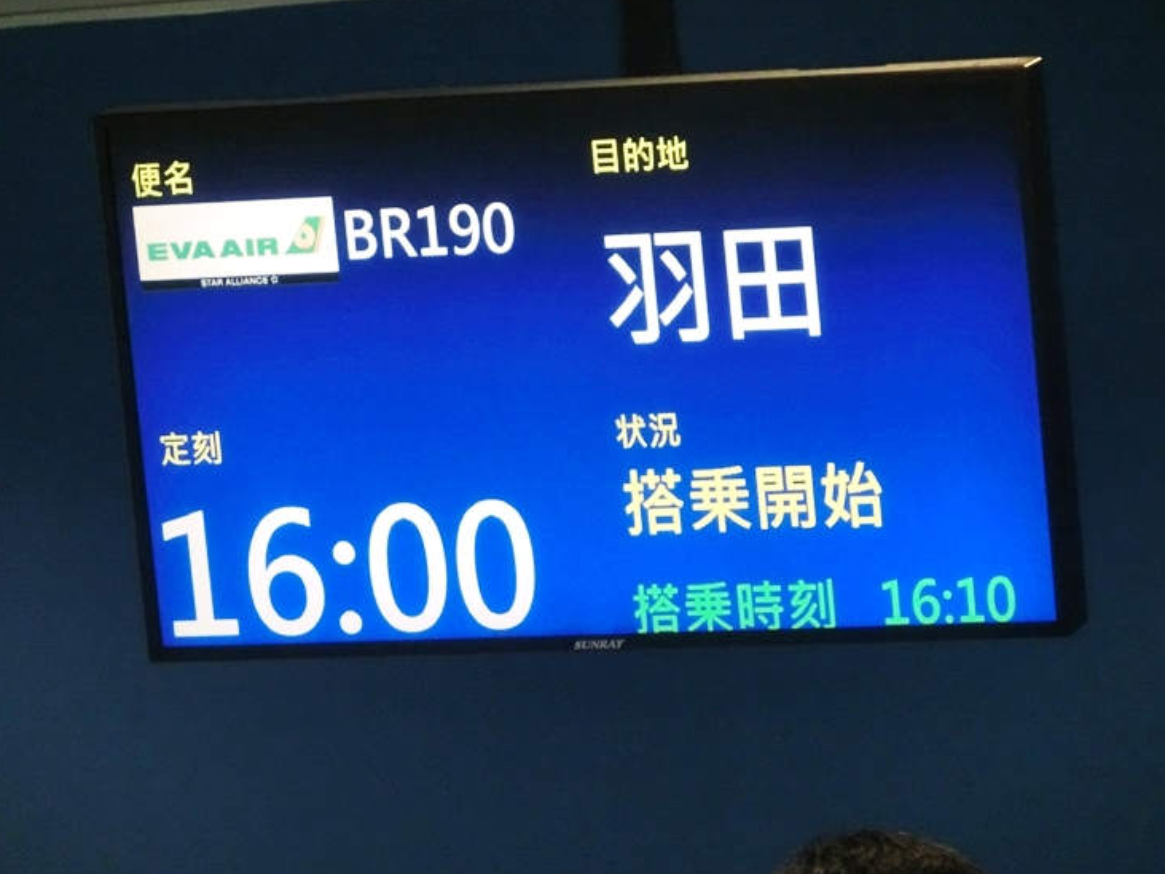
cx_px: 606
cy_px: 431
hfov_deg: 9.0
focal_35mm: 219
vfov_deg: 6.8
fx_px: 7369
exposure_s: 1/125
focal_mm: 35.34
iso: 800
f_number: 5.8
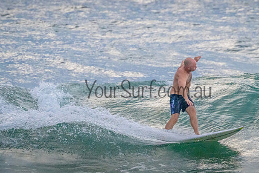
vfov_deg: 1.3
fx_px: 7784
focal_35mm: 1082
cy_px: 84
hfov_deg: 1.9
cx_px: 147
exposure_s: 1/800
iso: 11400
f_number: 11
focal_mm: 800
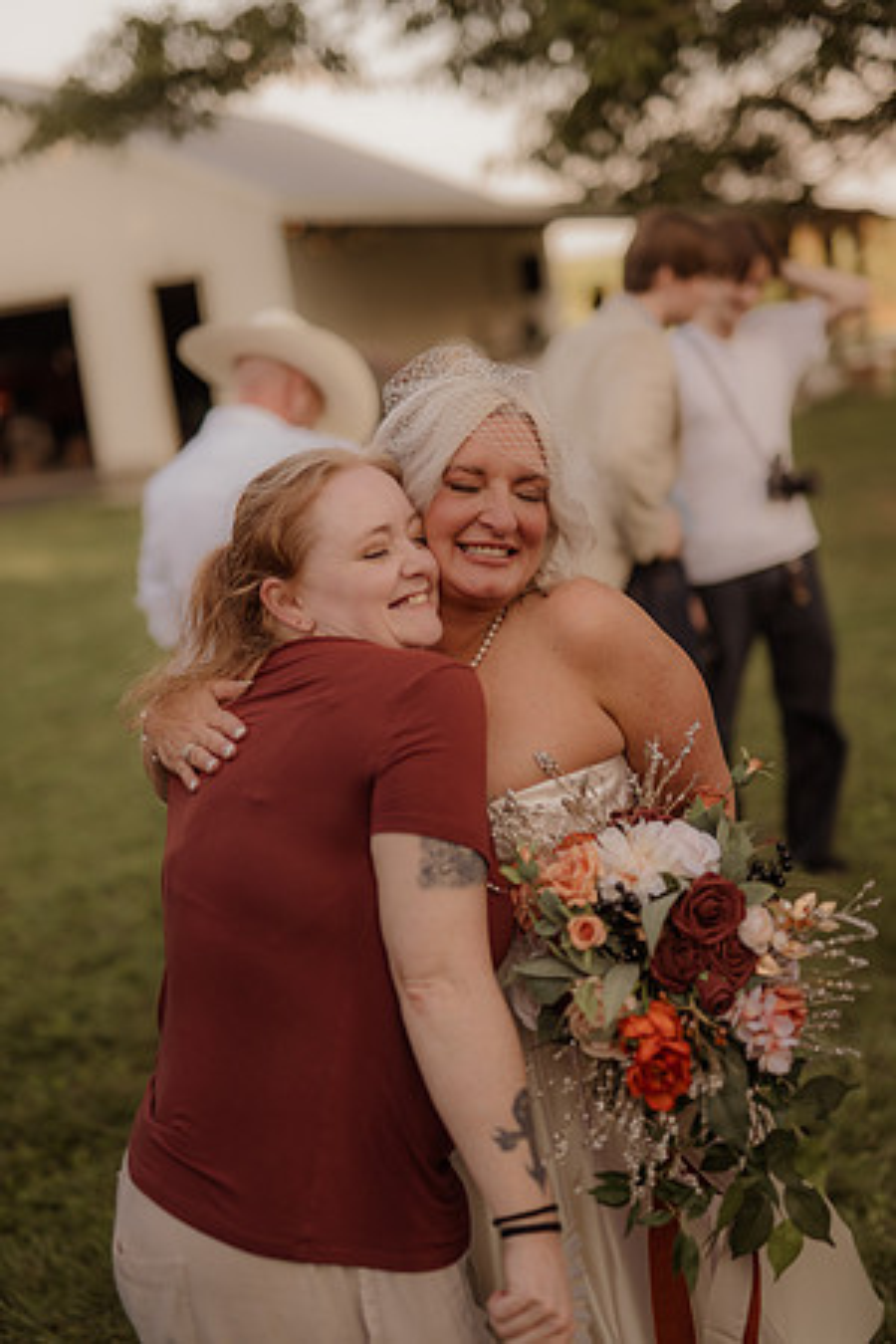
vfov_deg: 39.6
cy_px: 672
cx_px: 448
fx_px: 1867
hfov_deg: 27.0
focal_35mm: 50
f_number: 2.8
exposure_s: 1/1000
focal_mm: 50
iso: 200
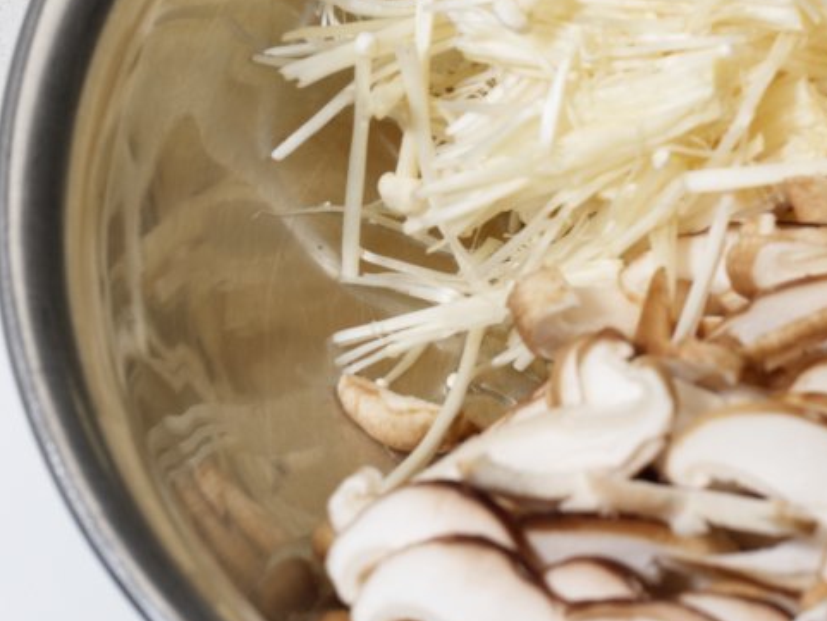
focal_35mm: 127
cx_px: 753
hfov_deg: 15.3
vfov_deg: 11.7
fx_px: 3035
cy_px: 197
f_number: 9
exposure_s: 1/100
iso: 100
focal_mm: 53
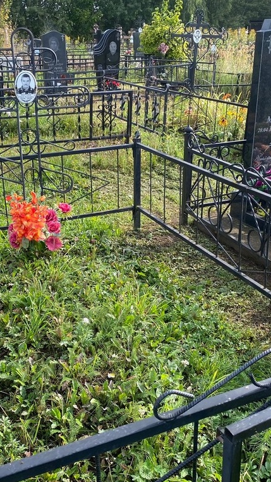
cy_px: 242
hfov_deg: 31.0
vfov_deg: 52.8
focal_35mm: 38
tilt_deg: -16.7
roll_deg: -1.6
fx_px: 486
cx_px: 100
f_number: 1.8
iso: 32
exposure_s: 1/536
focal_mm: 4.25
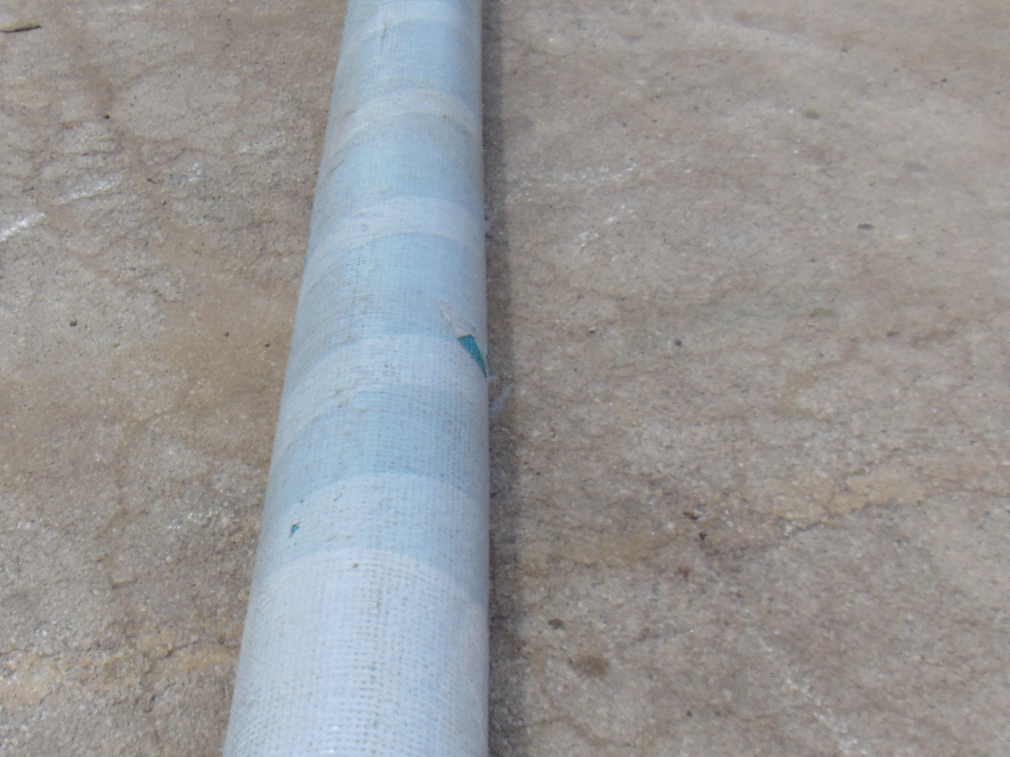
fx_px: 1488
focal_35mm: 51
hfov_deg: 36.9
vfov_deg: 28.5
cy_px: 449
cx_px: 298
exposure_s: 1/320
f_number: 7.7
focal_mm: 4.5
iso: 80
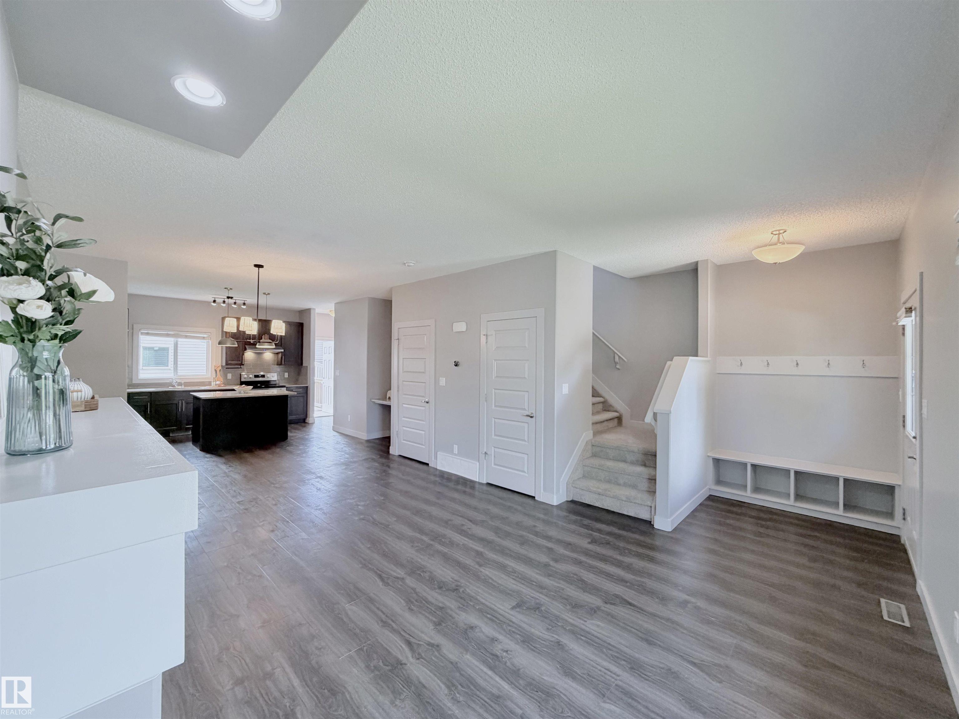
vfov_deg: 85.7
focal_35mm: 14
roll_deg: -0.4
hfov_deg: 102.1
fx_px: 388
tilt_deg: +0.0
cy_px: 360
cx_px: 480
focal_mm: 2.22
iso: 250
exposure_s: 1/120
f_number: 2.2
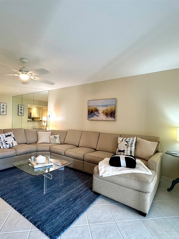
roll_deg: -1.4
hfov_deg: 68.6
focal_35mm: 19
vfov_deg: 84.7
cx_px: 84
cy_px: 121
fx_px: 131
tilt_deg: +0.2
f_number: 2.2
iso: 160
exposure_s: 1/60
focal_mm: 2.22
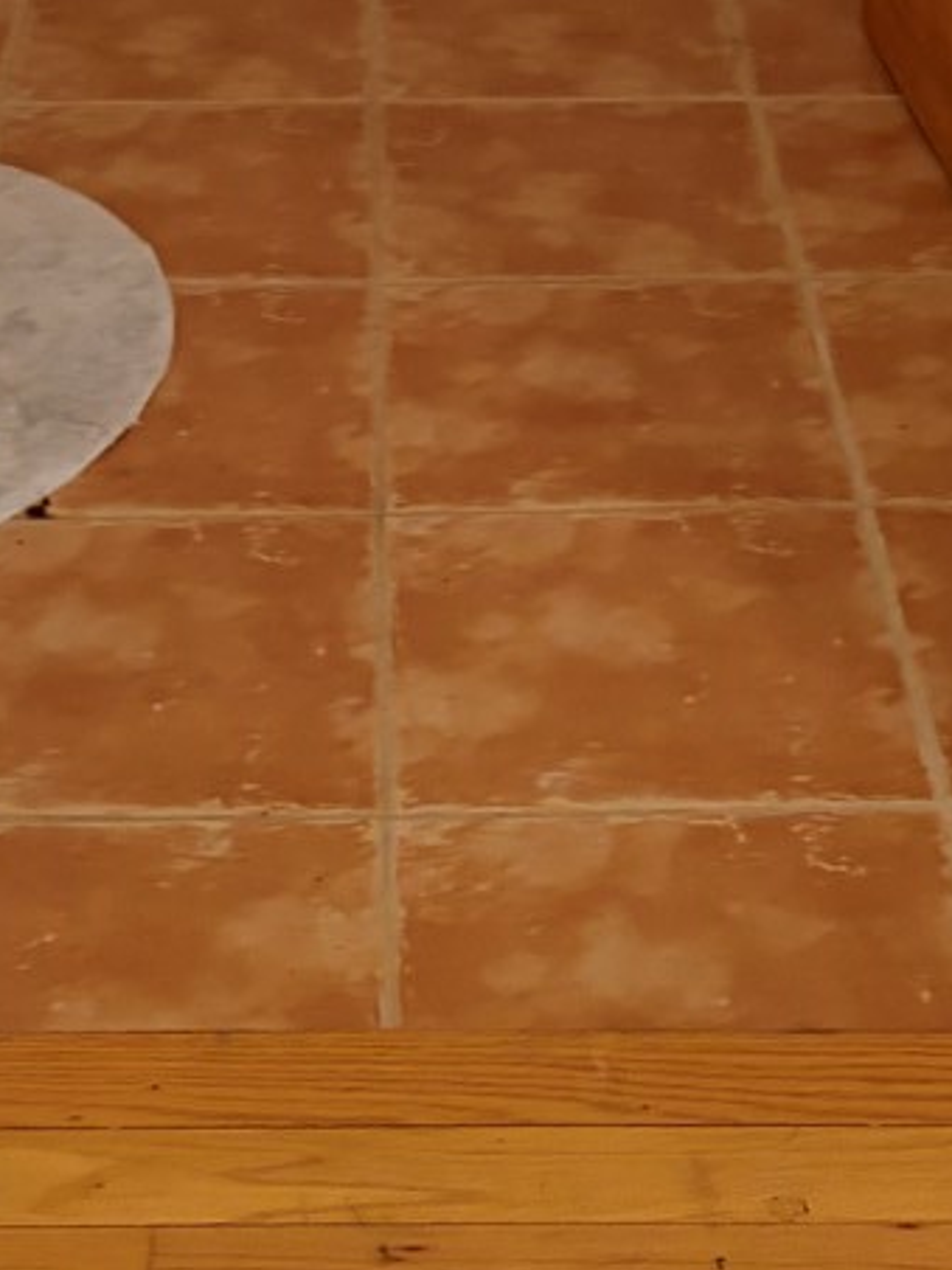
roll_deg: +1.6
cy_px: -728
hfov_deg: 16.0
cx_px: 306
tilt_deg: -8.9
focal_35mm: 92
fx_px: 3374
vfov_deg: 18.5
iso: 250
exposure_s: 1/60
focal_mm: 5.96
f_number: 1.6
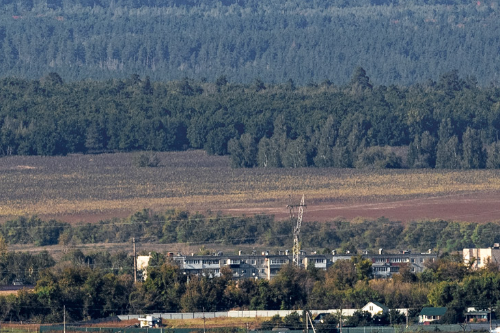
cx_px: 0
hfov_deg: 2.0
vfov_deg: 1.3
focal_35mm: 1024
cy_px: 240
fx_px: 14221
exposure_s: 1/640
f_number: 9
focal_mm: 500
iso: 200
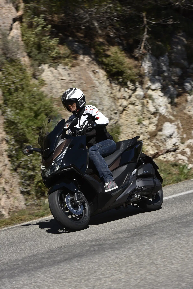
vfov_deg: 15.8
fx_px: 1045
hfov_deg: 10.5
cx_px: 96
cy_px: 144
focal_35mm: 130
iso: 100
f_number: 10
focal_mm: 130
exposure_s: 1/320
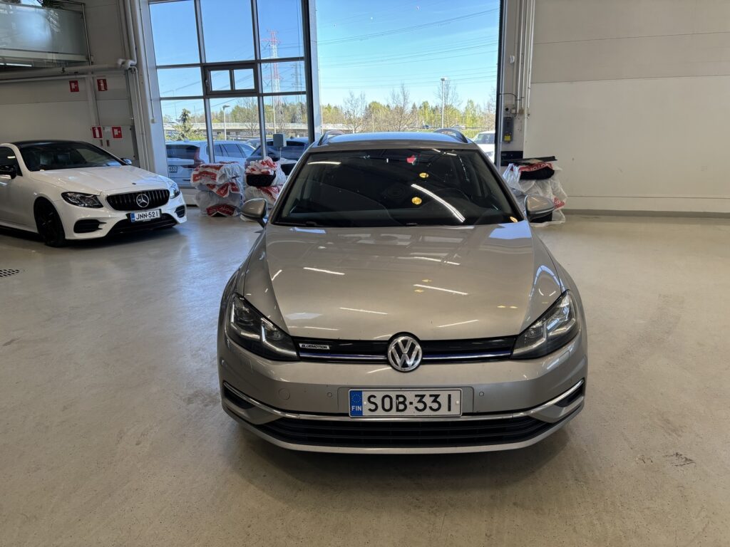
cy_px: 274
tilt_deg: -15.4
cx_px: 365
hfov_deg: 67.3
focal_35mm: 26
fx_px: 548
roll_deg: +1.7
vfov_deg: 53.1
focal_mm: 5.96
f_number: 1.6
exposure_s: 1/185
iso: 50
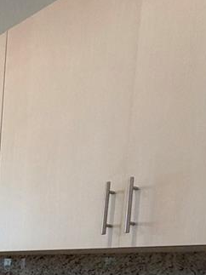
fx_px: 413
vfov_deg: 31.7
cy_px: 317
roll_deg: -1.0
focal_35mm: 52
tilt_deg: -6.8
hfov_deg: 20.3
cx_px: -163
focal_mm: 2.22
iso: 200
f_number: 2.2
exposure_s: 1/60
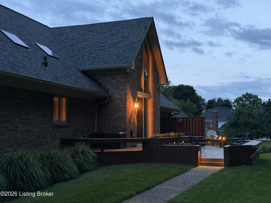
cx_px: 136
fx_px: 376
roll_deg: +0.9
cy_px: 102
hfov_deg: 39.7
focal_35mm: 48
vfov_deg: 30.3
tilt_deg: +5.6
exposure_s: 1/29
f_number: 1.78
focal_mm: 6.76
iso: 800
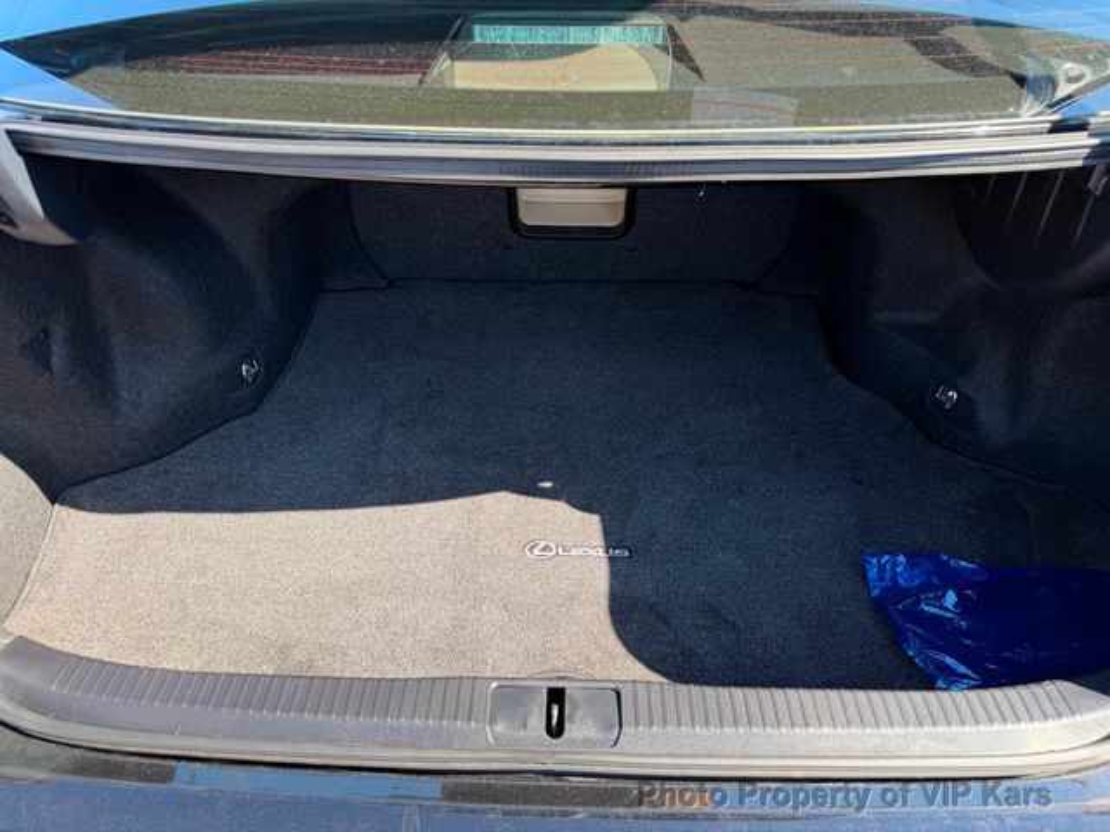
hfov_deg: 71.6
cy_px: 416
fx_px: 770
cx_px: 555
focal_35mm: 24
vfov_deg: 56.8
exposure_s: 1/256
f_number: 1.78
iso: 64
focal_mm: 6.76
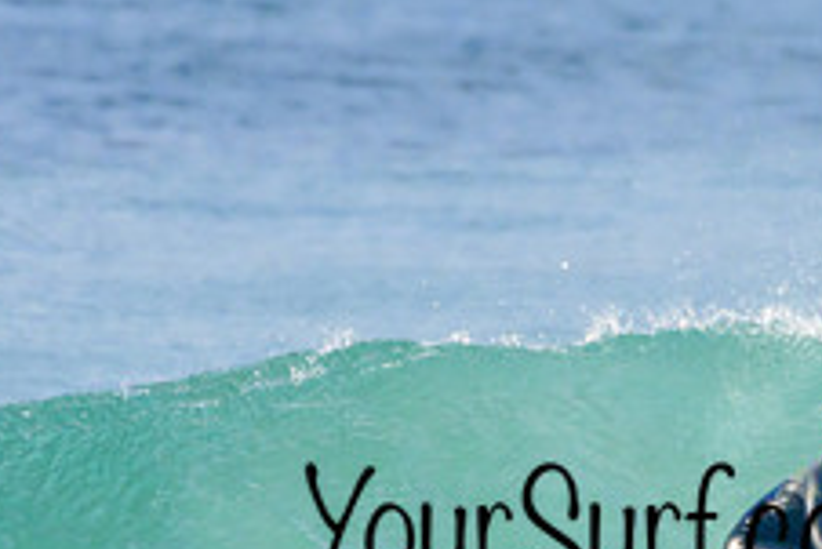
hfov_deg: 0.8
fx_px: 58694
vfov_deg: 0.5
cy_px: 489
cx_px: 680
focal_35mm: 2569
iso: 1250
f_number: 11
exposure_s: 1/2000
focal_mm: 1000
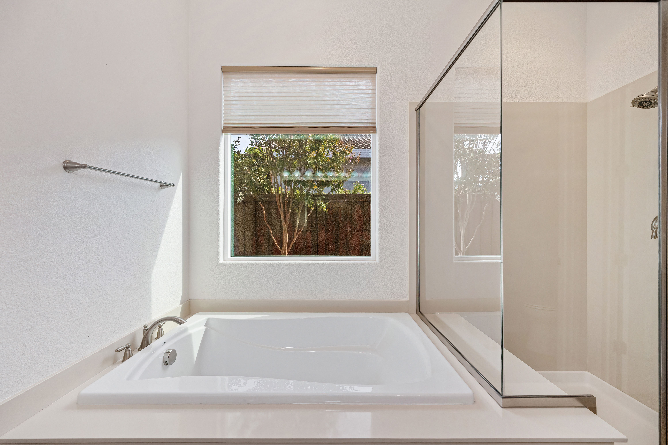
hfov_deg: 104.3
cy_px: 222
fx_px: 260
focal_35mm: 14
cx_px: 334
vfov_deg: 81.2
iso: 640
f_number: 16
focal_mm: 14
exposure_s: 1/200
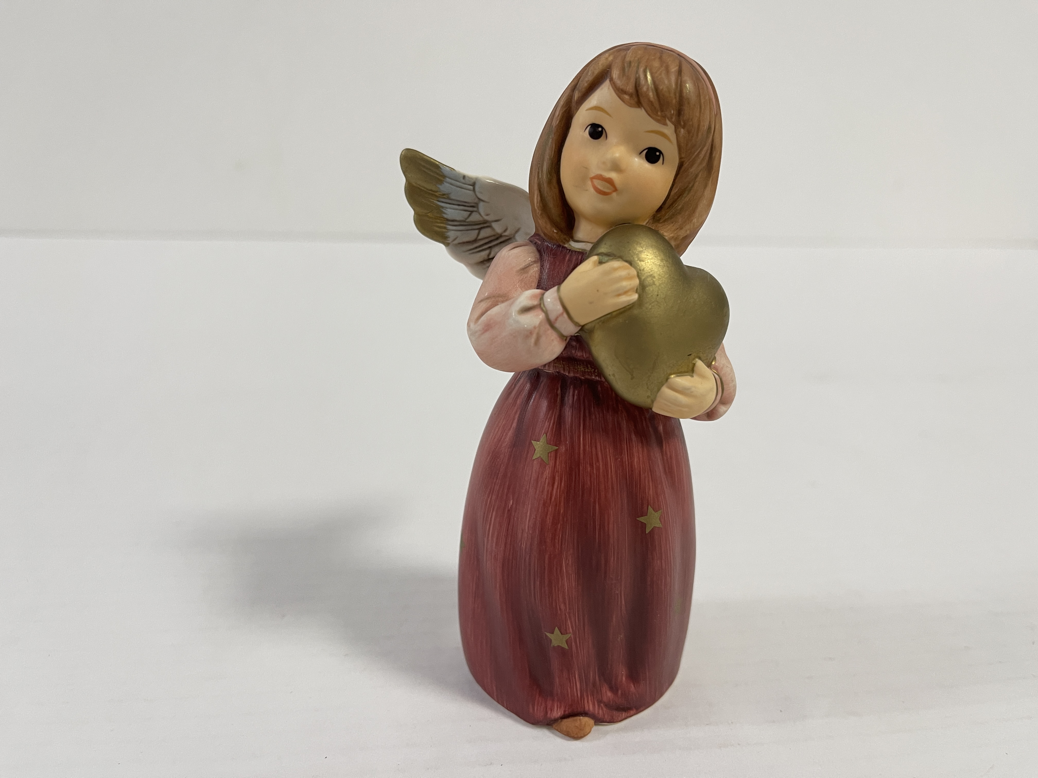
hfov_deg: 69.4
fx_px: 750
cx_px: 519
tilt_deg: -18.4
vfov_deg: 54.9
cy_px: 389
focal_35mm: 25
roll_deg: -2.3
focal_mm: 5.1
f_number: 1.6
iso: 125
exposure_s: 1/82
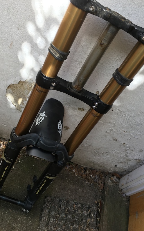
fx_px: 195
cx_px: 63
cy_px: 115
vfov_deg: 61.2
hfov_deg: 40.5
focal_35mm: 31
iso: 25
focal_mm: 4.15
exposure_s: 1/142
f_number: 2.2
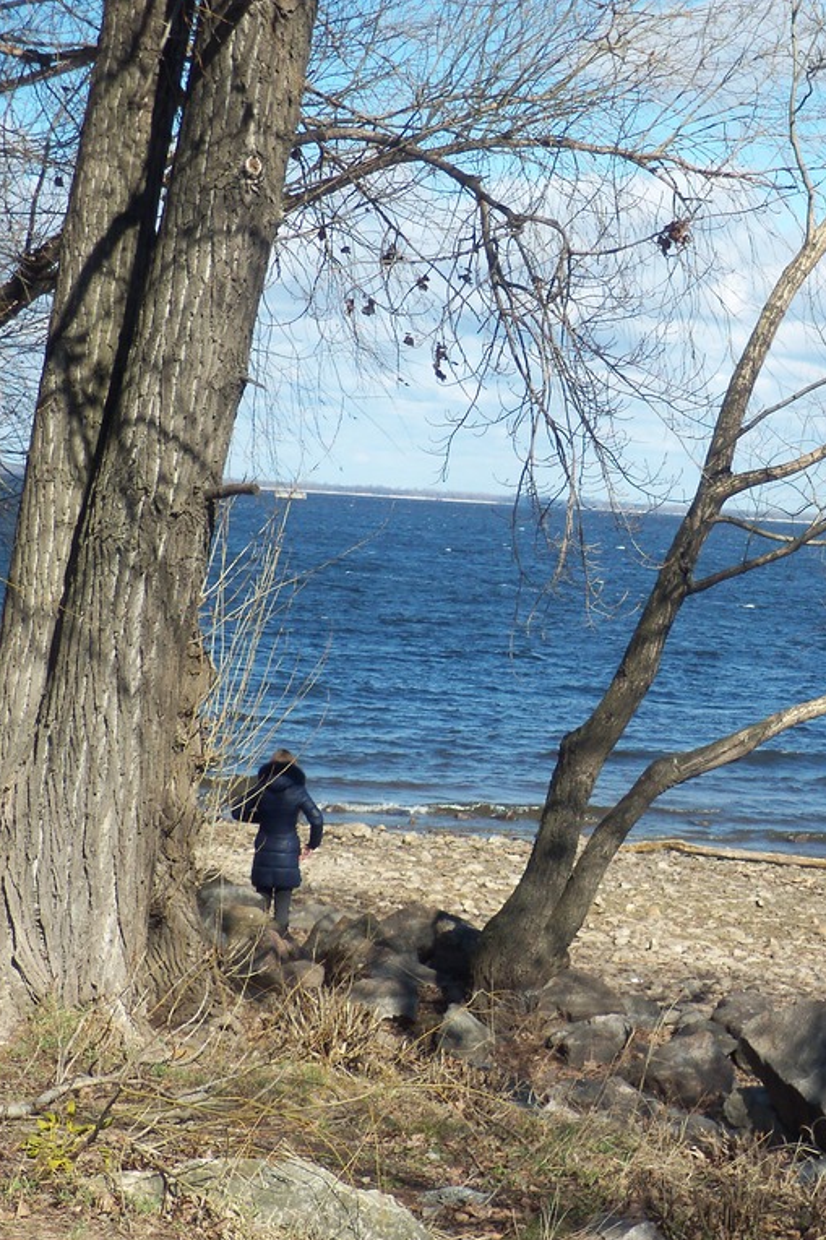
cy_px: 622
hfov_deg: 14.6
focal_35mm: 92
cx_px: 800
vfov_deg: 22.1
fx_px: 3168
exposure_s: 1/500
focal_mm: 11
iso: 80
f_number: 4.1
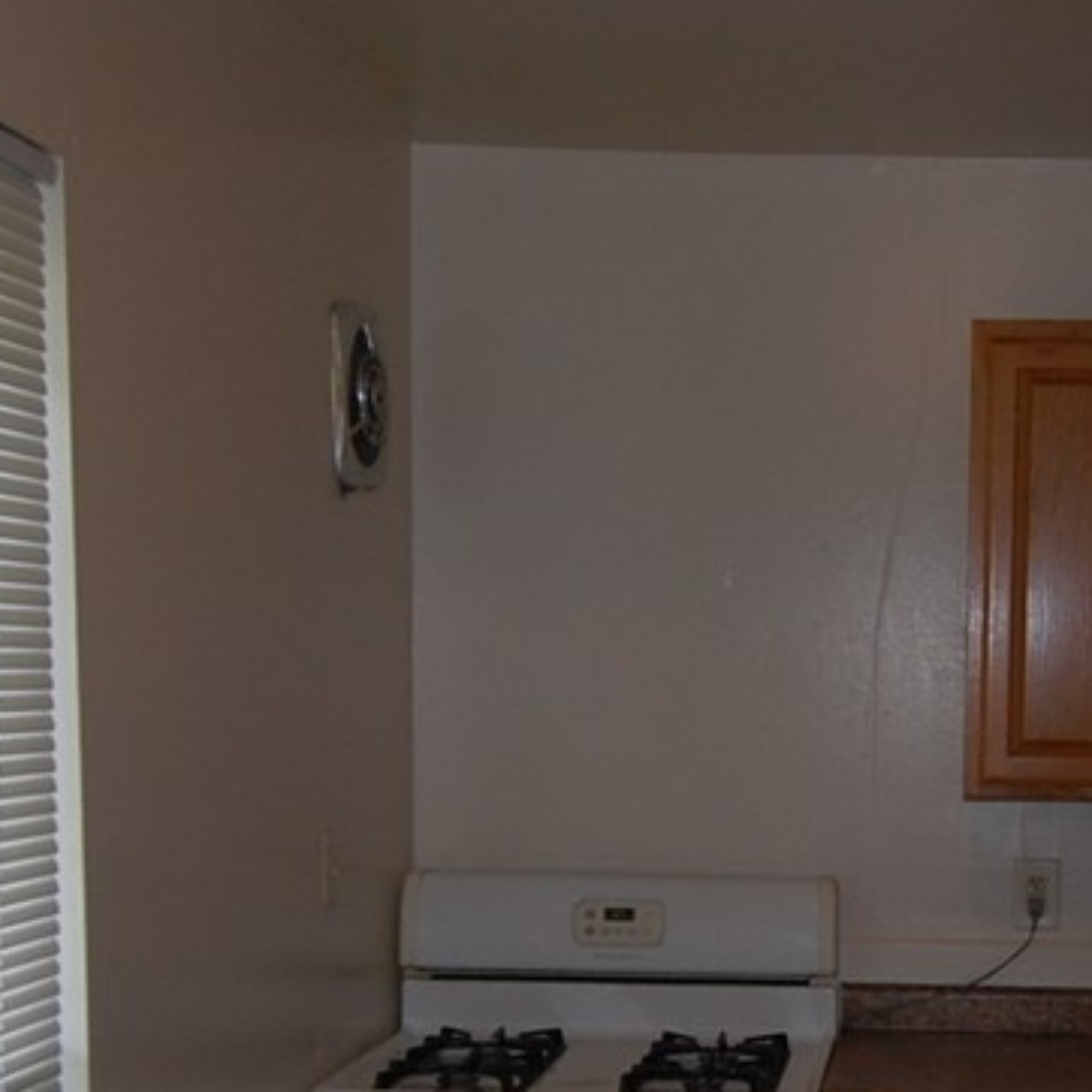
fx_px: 2248
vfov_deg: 26.6
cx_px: 860
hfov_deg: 26.8
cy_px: 923
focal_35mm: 63
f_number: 4
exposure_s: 1/60
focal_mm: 14
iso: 400
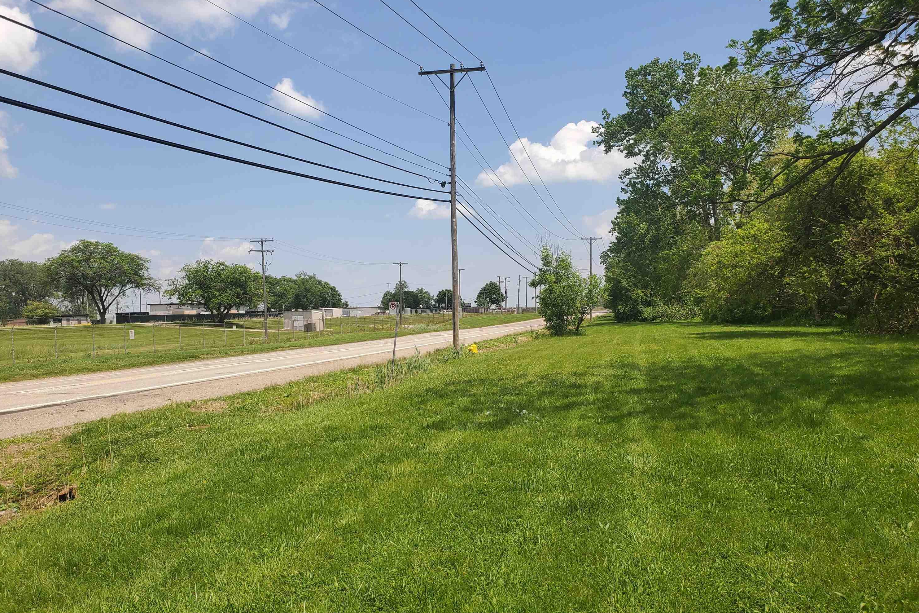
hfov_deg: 65.5
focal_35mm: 28
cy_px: 349
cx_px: 458
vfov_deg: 46.3
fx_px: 715
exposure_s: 1/1819
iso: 50
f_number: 2.4
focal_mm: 4.3
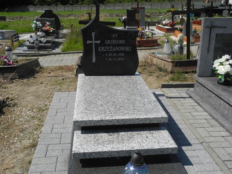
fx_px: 275
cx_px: 116
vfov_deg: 35.1
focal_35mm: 41
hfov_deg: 45.8
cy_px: 87
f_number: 5
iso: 100
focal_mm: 8.8
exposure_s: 1/800
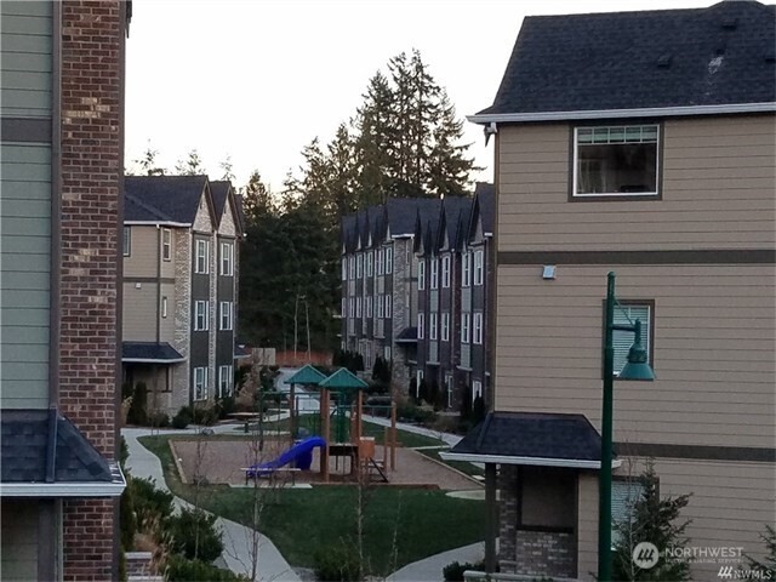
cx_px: 388
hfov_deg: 67.3
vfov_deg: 53.1
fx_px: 583
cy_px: 291
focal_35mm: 26
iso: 50
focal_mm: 4.2
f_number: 1.7
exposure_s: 1/198
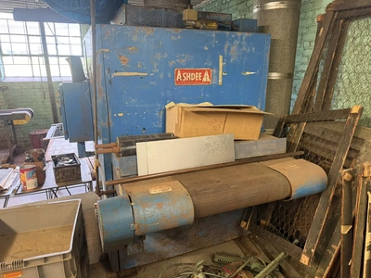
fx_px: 257
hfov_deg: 71.6
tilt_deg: -14.3
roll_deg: +1.8
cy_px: 139
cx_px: 186
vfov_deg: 56.8
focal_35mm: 24
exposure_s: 1/60
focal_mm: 6.76
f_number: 1.78
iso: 400
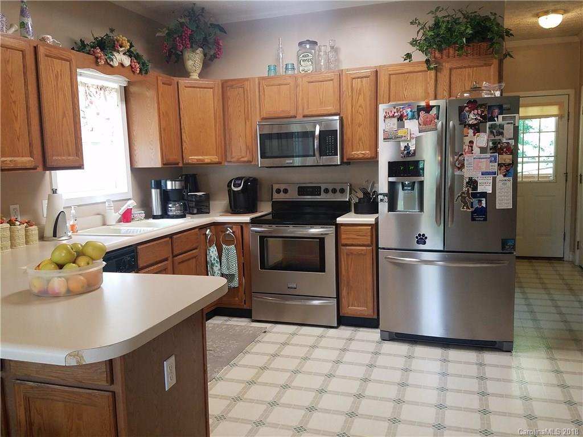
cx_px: 292
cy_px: 218
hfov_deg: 67.3
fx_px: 438
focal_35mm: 26
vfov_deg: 53.1
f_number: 1.7
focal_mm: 4.2
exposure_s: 1/60
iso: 160
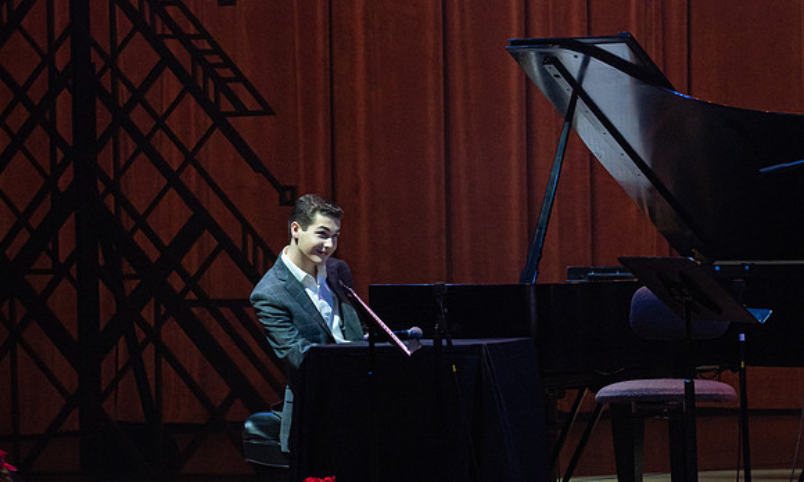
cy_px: 270
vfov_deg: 4.4
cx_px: 326
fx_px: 6313
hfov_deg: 7.3
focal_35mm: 291
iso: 2500
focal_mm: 200
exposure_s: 1/250
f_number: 7.1
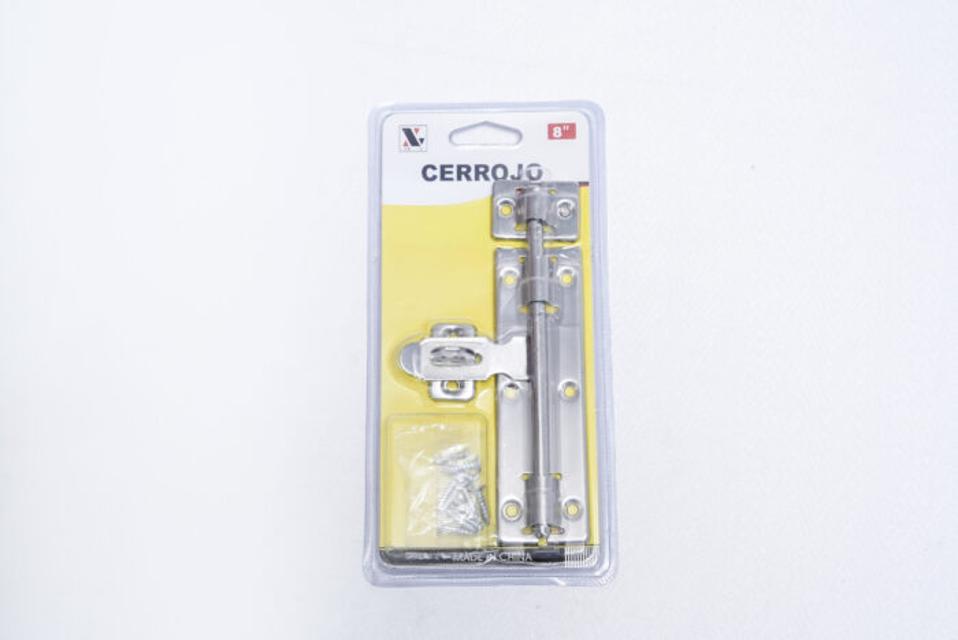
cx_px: 479
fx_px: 1625
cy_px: 320
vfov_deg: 22.3
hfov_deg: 32.9
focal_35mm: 61
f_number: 9
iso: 3200
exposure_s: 1/200
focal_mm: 61
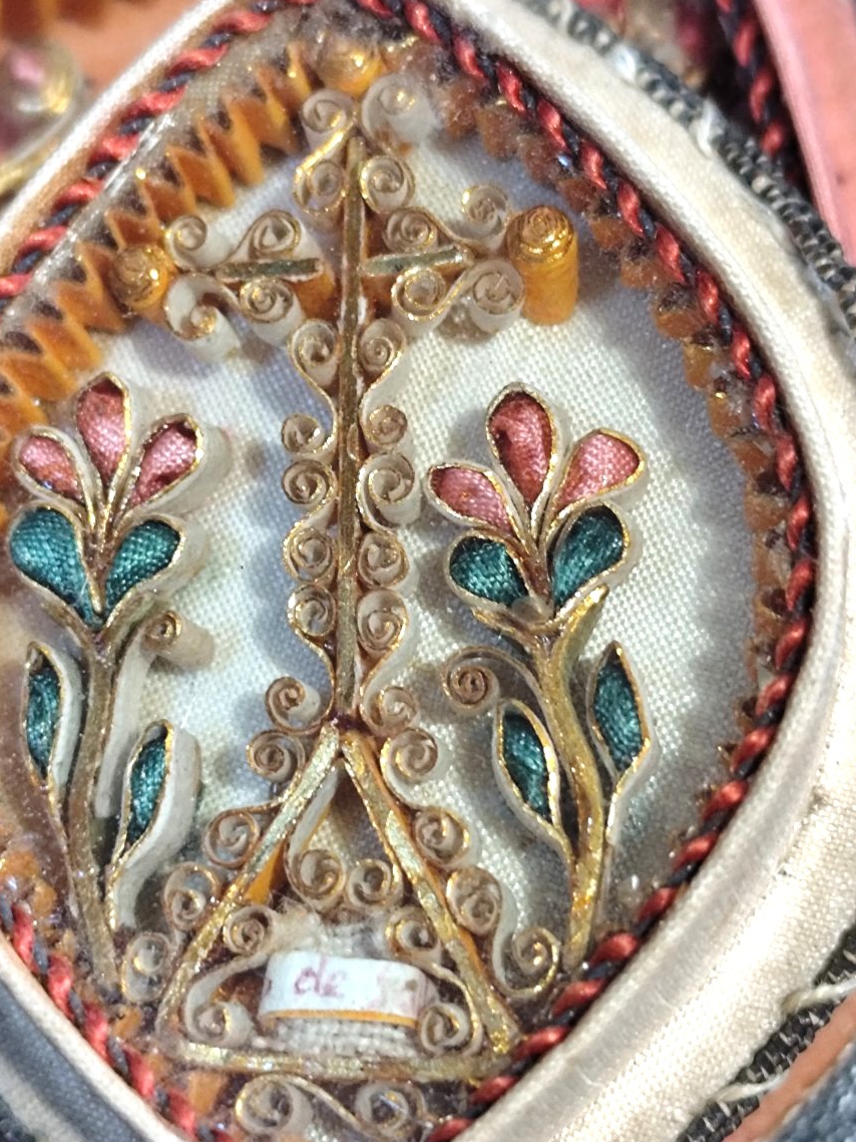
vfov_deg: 20.0
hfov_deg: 15.1
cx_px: 416
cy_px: 583
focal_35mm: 98
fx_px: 3232
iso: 1000
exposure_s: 1/25
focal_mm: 6.14
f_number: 1.65
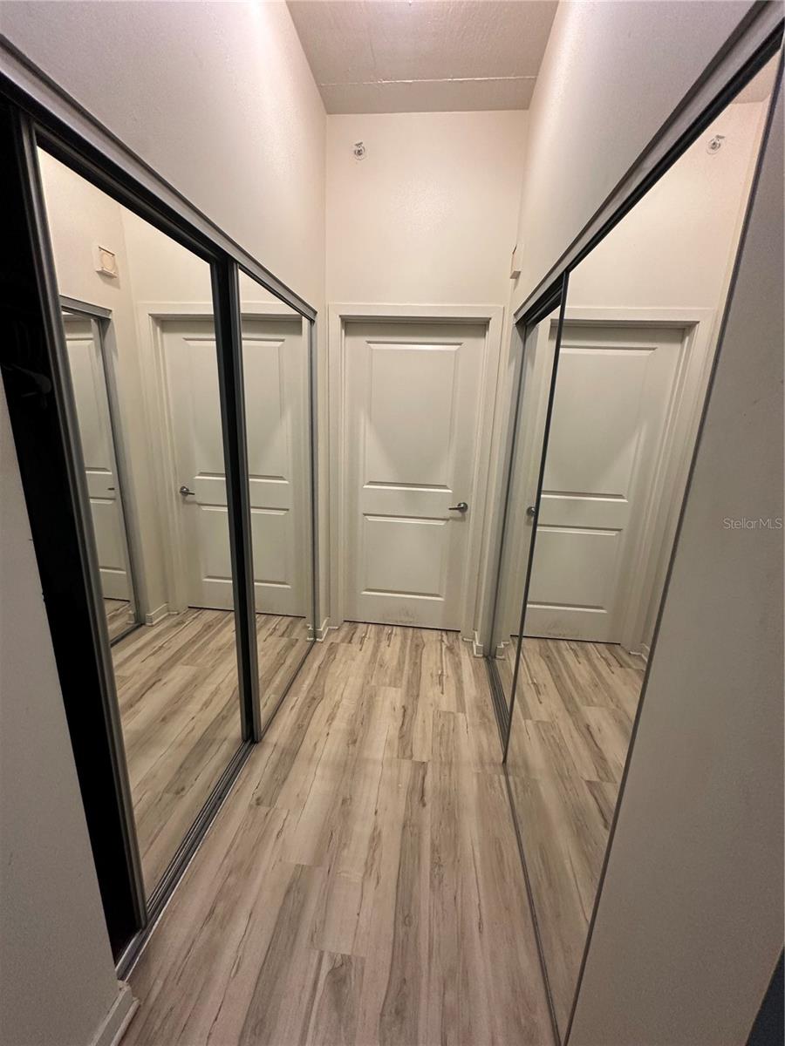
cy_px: 523
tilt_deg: -11.9
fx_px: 423
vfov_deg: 102.1
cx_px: 392
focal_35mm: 14
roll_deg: -4.2
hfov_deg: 85.7
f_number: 2.2
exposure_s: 1/60
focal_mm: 2.22
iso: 250
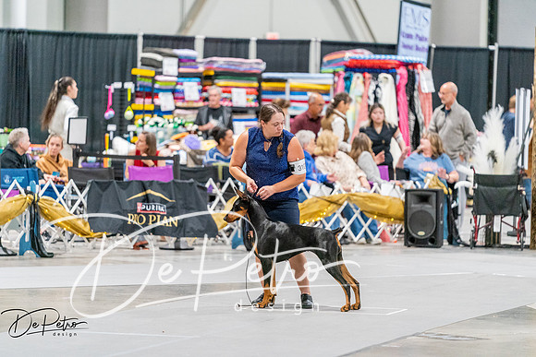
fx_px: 2978
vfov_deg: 6.9
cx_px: 268
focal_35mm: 200
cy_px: 178
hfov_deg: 10.3
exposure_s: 1/250
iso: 6400
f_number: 2.8
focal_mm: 200
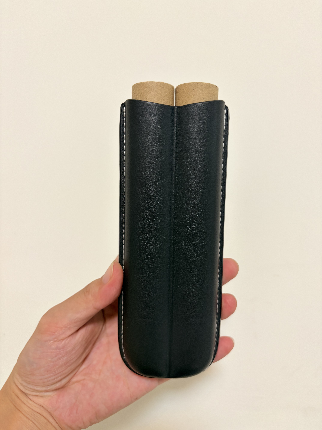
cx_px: 161
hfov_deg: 53.1
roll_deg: -0.6
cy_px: 215
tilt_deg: -10.8
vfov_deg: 67.3
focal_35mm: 26
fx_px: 322
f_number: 1.6
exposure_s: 1/50
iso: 125
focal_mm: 5.96
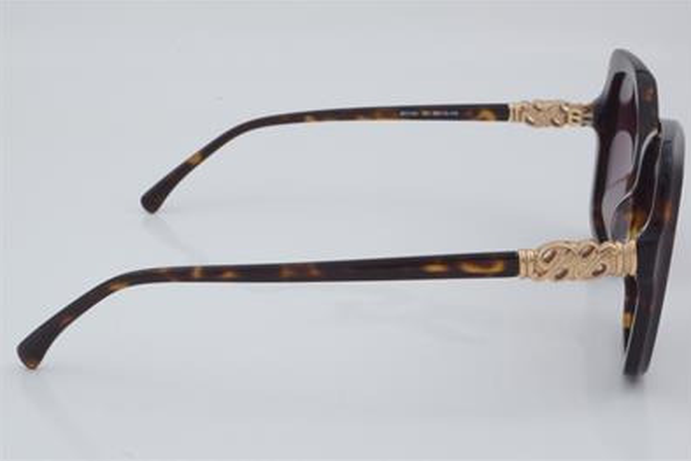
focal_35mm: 76
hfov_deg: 26.6
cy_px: 230
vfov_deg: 18.0
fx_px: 1459
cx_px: 349
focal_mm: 50
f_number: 32
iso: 100
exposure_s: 1/3
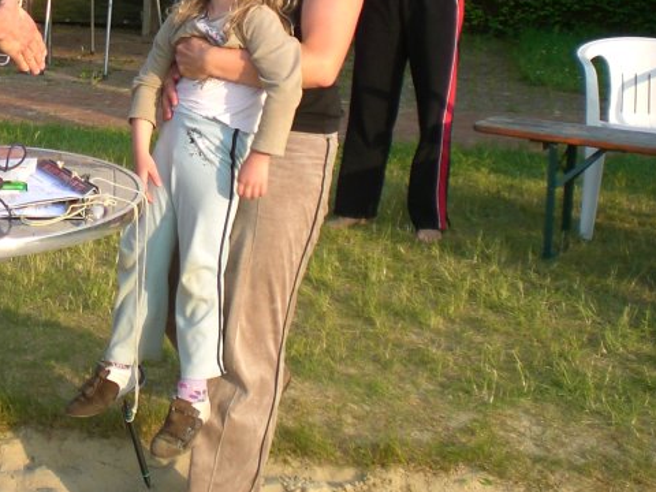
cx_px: 38
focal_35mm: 81
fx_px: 1535
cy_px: -11
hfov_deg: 23.3
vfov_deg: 17.7
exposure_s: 1/250
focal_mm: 6.3
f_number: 3.1
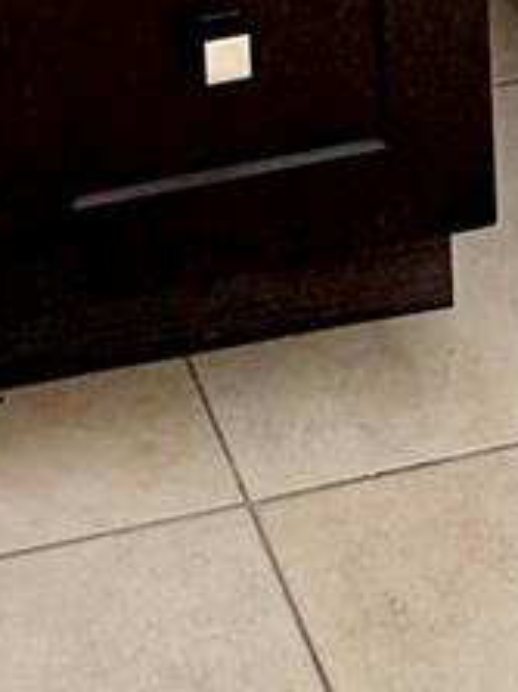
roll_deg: +3.8
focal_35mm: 179
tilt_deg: -9.8
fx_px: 3575
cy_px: -1517
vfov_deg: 8.7
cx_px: -87
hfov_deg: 8.2
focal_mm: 5.96
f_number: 1.6
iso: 80
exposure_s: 1/60
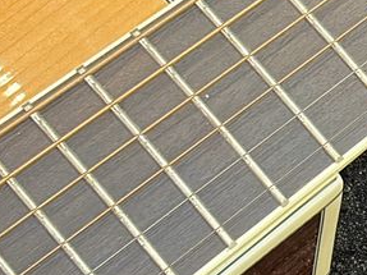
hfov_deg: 8.4
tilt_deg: -63.6
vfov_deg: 6.3
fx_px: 2459
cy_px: -101
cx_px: 528
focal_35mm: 232
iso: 250
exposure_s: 1/40
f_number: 1.6
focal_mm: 5.96
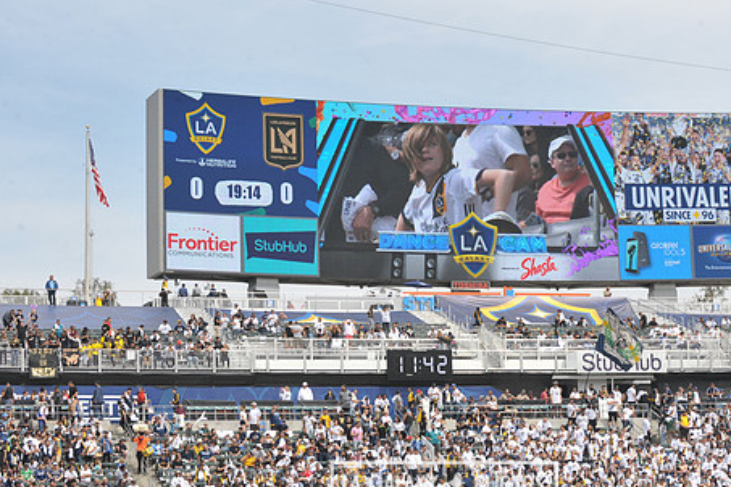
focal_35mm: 96
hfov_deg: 21.2
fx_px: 1949
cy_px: 240
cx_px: 444
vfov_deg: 14.3
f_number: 10
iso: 250
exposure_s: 1/400
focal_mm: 75
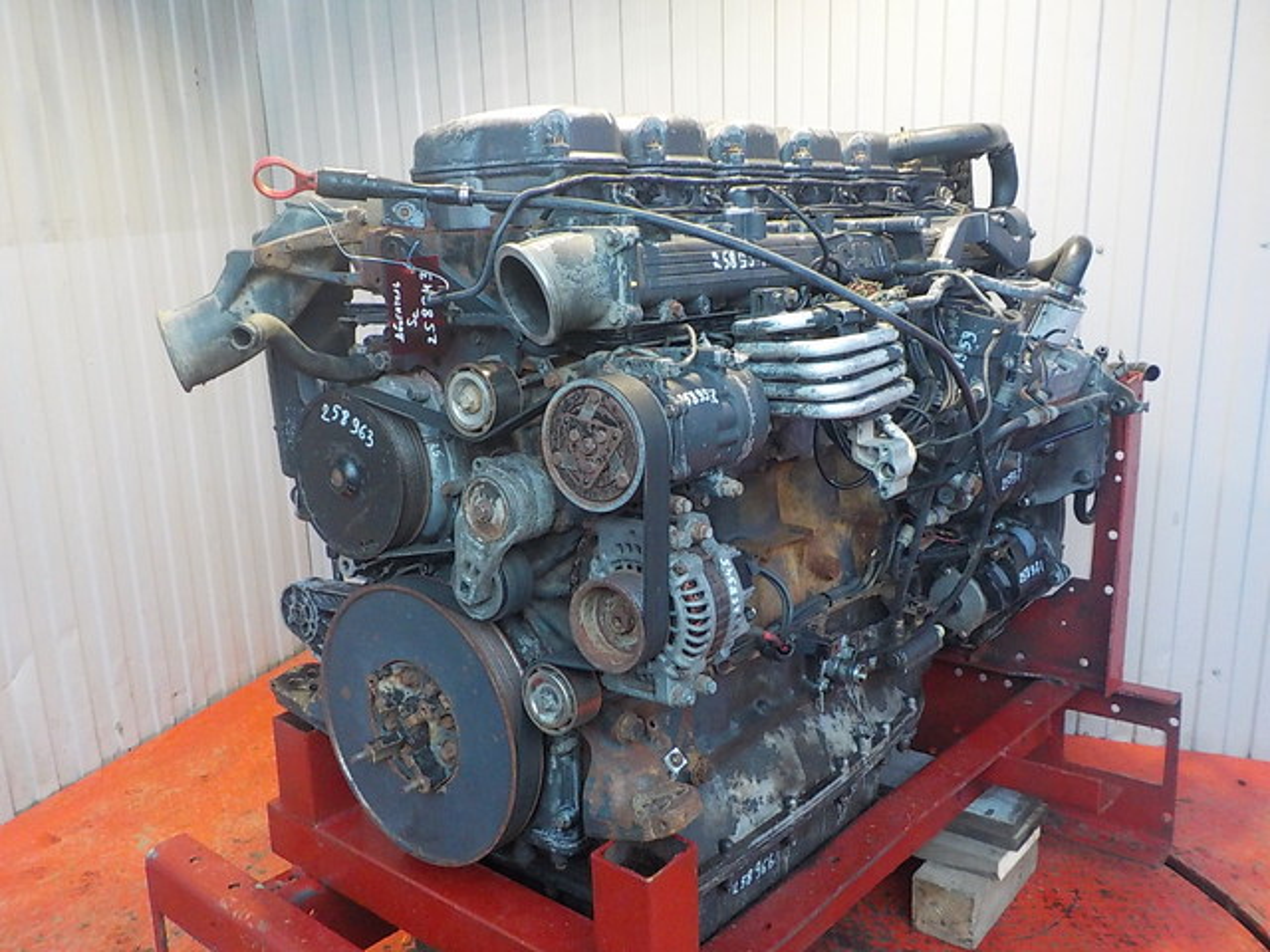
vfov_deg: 46.8
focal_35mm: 30
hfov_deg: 60.0
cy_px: 476
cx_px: 635
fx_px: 1101
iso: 400
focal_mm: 4.1
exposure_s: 1/25
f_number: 3.3
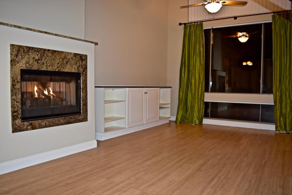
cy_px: 98
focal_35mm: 27
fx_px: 219
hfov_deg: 67.4
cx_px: 146
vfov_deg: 47.9
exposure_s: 1/60
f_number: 3.5
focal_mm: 18
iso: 800
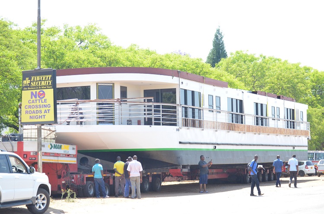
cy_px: 107
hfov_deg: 22.0
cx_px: 162
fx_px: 835
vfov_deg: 14.6
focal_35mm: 93
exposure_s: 1/2000
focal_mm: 62
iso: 1600
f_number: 4.5
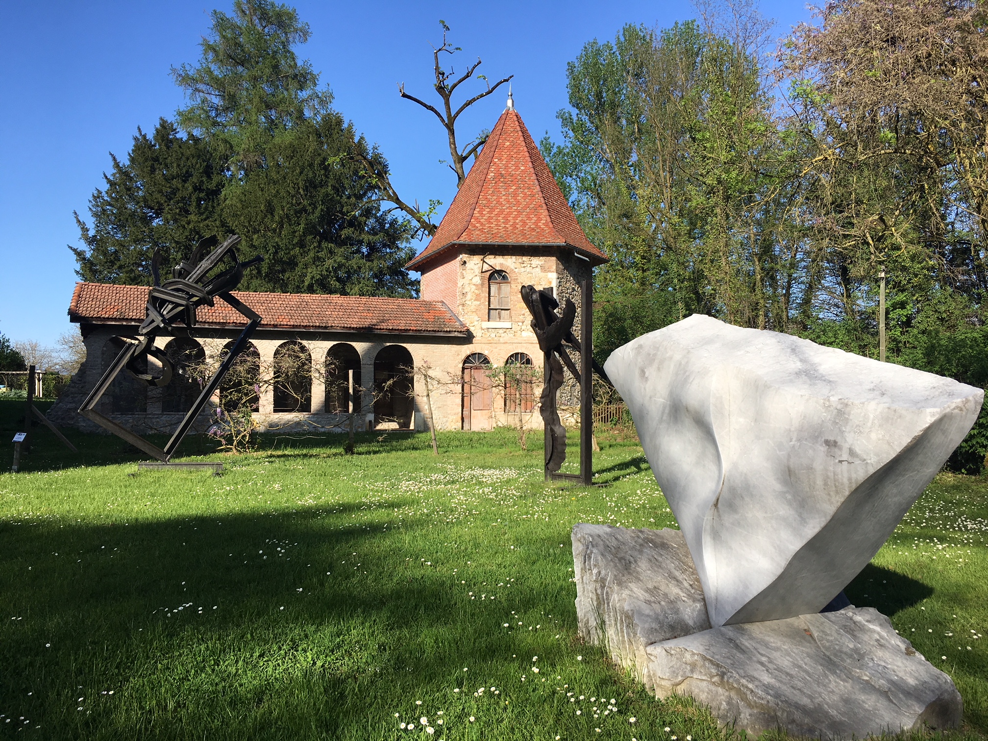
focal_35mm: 29
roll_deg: +0.1
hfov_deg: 61.7
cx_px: 494
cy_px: 370
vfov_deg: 48.2
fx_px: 828
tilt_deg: +4.3
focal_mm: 4.15
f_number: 2.2
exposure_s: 1/1183
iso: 25
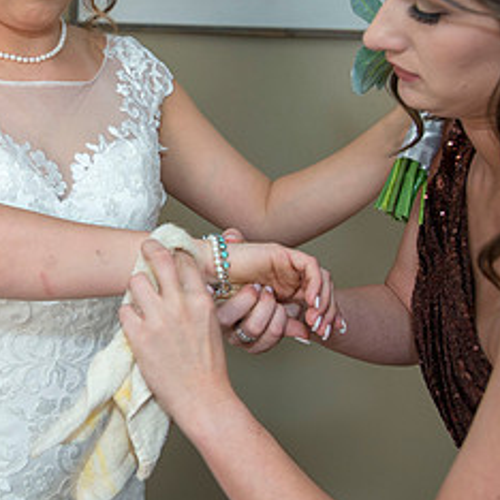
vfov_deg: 28.8
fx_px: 964
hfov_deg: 27.6
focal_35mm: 59
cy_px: 150
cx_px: 13
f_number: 3.5
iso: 1250
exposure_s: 1/100
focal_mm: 28
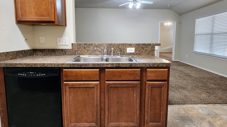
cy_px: 53
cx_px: 117
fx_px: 108
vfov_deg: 60.7
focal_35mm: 18
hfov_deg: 92.6
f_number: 2.2
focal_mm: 2.2
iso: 320
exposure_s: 1/60
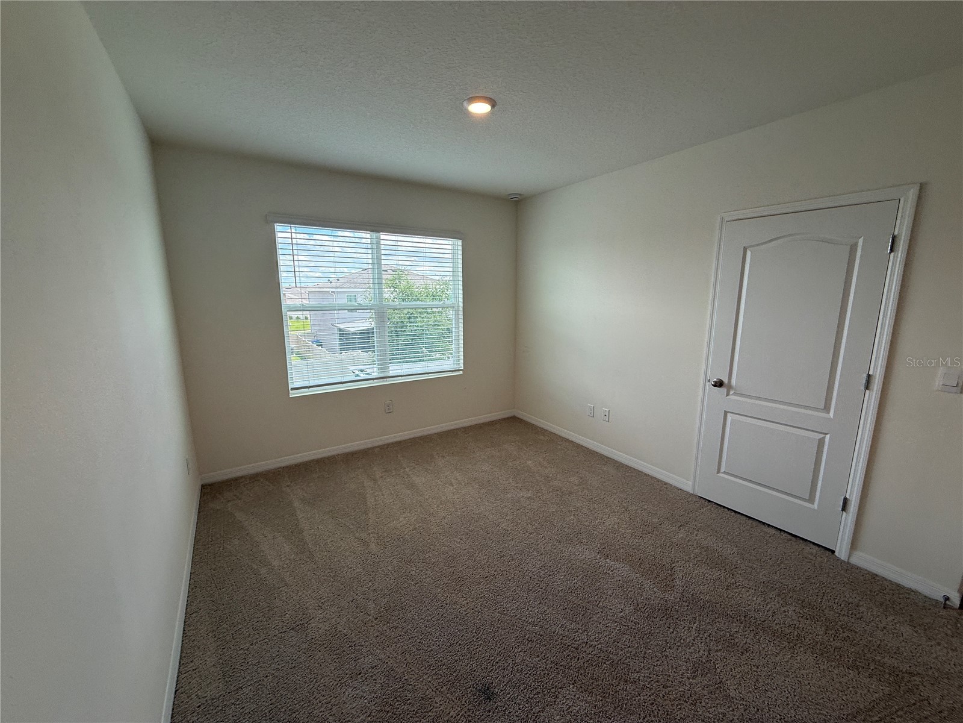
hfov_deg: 102.1
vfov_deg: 85.7
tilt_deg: -10.2
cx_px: 482
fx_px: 389
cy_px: 362
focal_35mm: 14
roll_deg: +0.6
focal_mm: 2.22
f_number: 2.2
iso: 50
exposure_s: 1/145
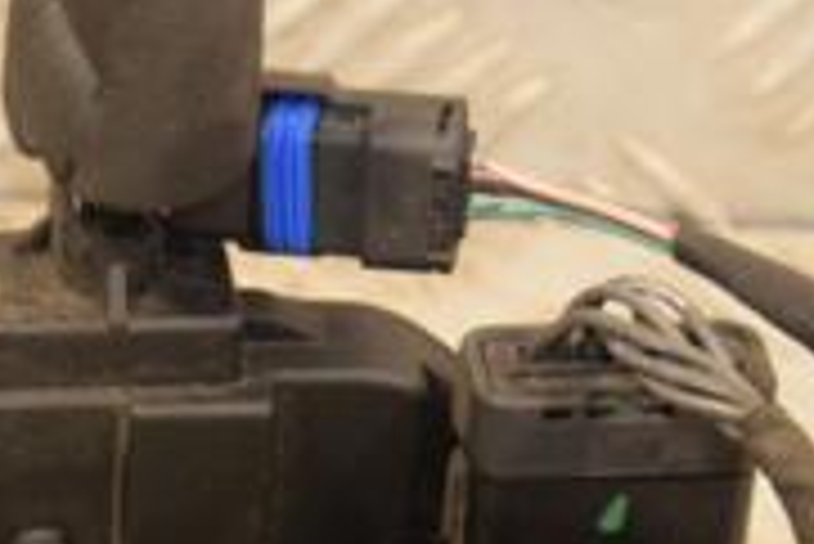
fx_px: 7422
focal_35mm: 328
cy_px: 526
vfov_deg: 4.2
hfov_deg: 6.3
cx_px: 157
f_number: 5.3
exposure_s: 1/125
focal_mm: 66
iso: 800
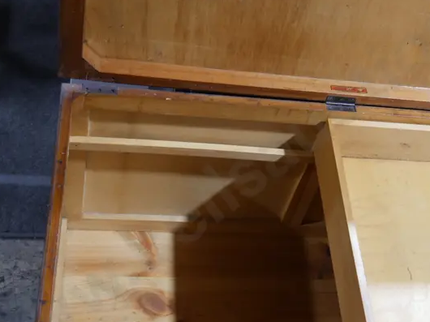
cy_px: 126
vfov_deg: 25.2
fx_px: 720
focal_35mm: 58
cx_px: 316
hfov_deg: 32.7
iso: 500
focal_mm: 15
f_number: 3.6
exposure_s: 1/60
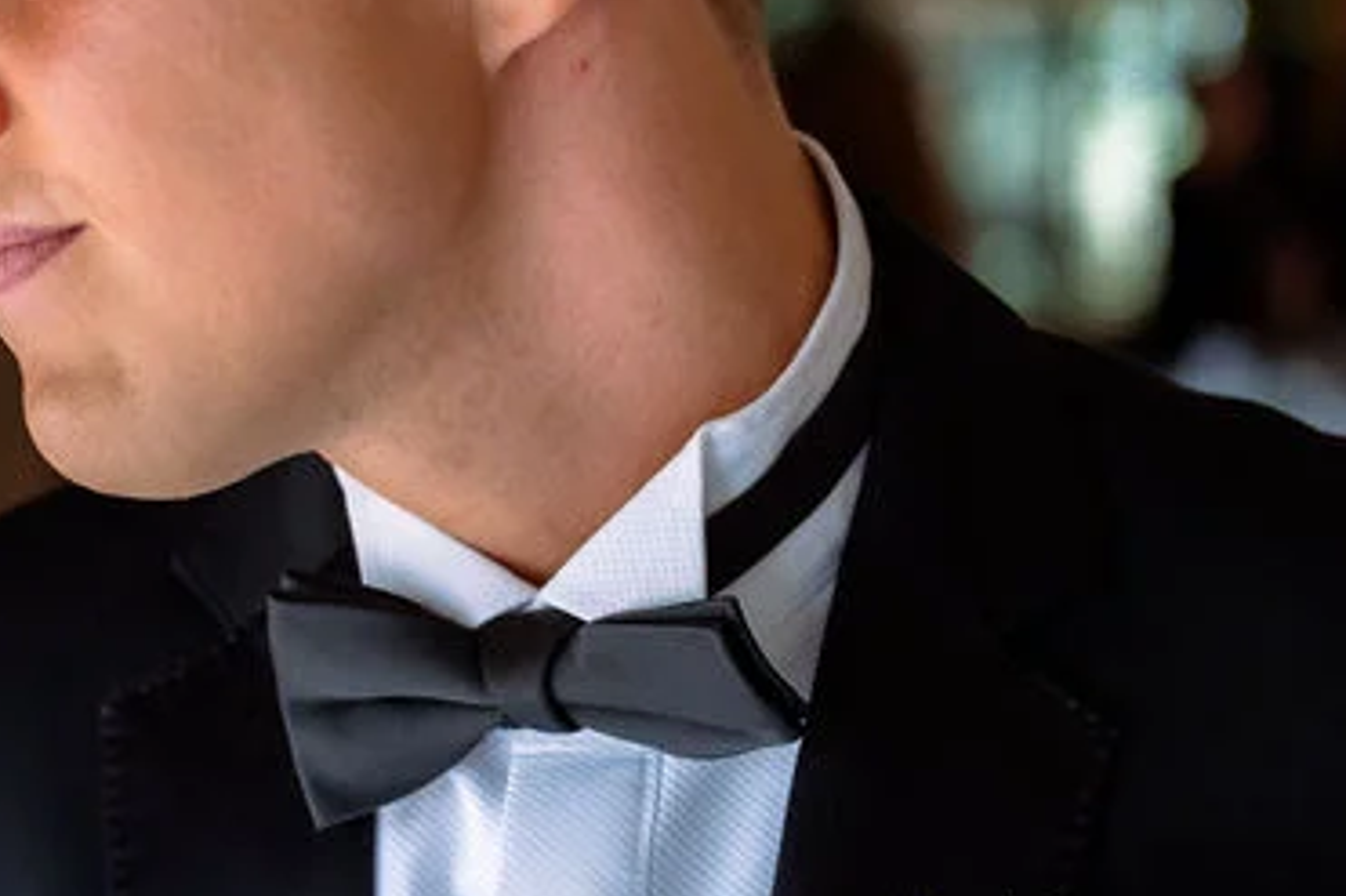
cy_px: 151
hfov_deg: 13.2
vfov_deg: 9.0
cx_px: -189
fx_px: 5680
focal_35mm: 152
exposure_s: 1/200
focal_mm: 55
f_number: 2.8
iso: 500
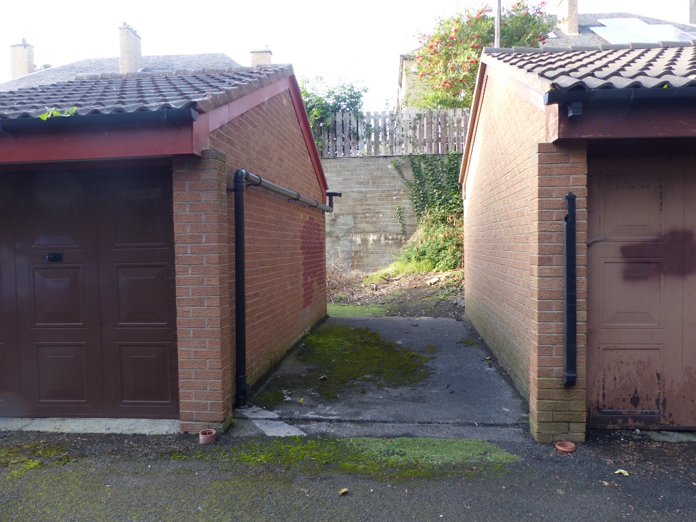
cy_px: 261
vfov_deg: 54.9
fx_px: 503
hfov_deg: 69.4
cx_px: 348
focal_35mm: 25
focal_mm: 4.5
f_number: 2.8
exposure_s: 1/60
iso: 125
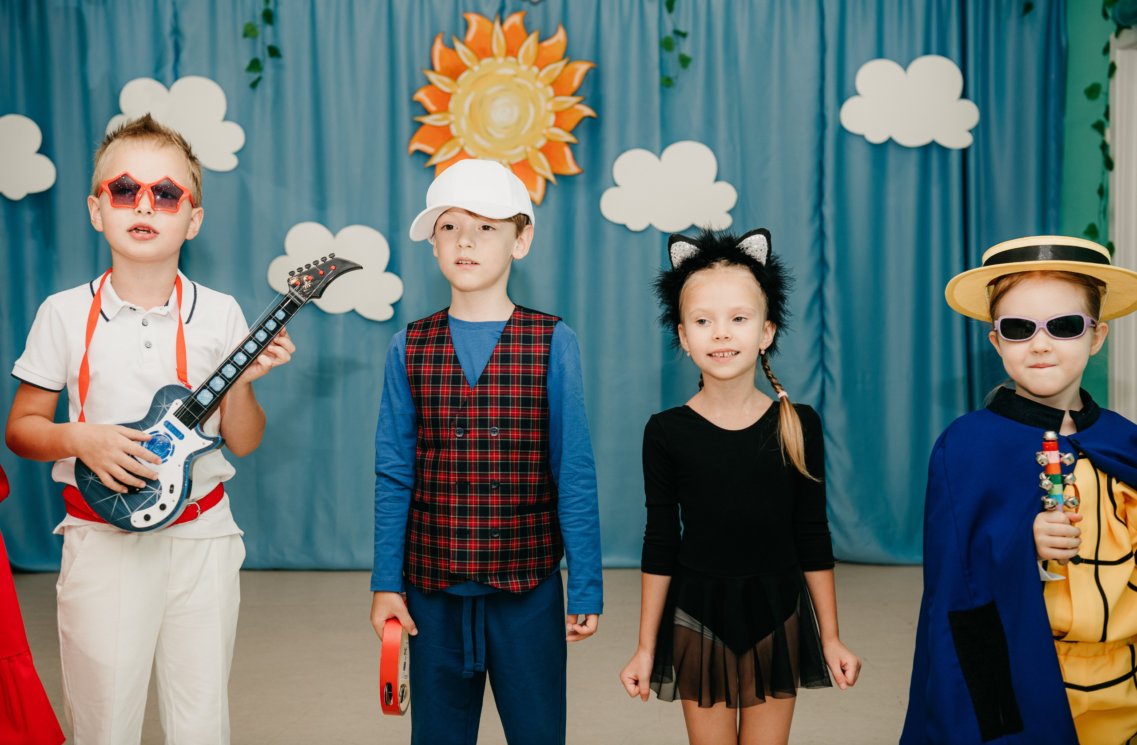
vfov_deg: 27.7
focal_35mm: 48
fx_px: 1512
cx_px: 545
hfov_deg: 41.2
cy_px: 351
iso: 160
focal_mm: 46
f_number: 4
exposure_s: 1/160
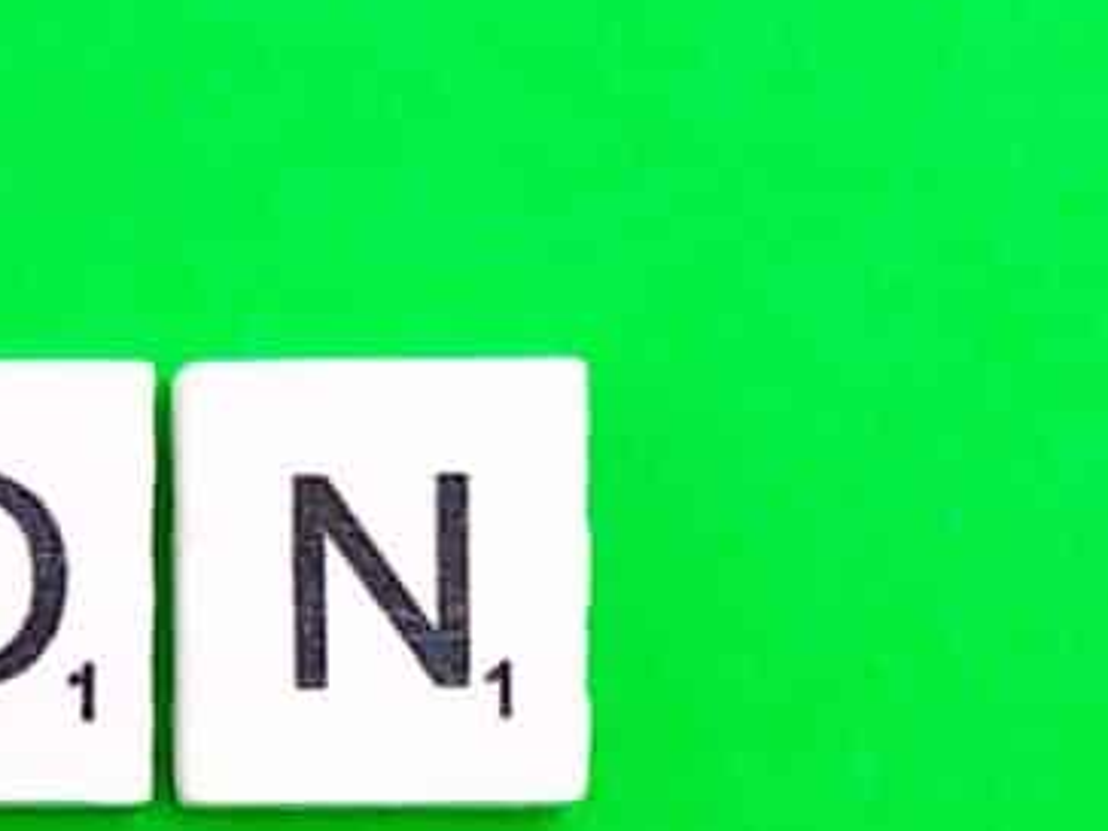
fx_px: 6306
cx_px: -694
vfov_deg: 7.5
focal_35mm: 197
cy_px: 947
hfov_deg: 9.7
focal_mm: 3.99
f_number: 1.8
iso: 50
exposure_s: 1/15
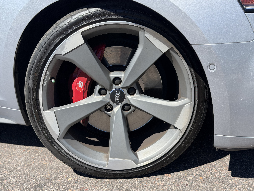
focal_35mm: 48
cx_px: 127
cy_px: 96
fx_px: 352
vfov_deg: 30.3
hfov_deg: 39.7
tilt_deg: -20.2
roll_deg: -1.2
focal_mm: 6.76
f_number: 1.78
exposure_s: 1/2208
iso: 80
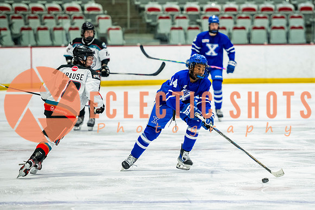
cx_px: 214
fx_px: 2215
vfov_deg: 5.4
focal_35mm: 253
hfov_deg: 8.1
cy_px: 104
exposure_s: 1/800
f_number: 3.2
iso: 1600
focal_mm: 180
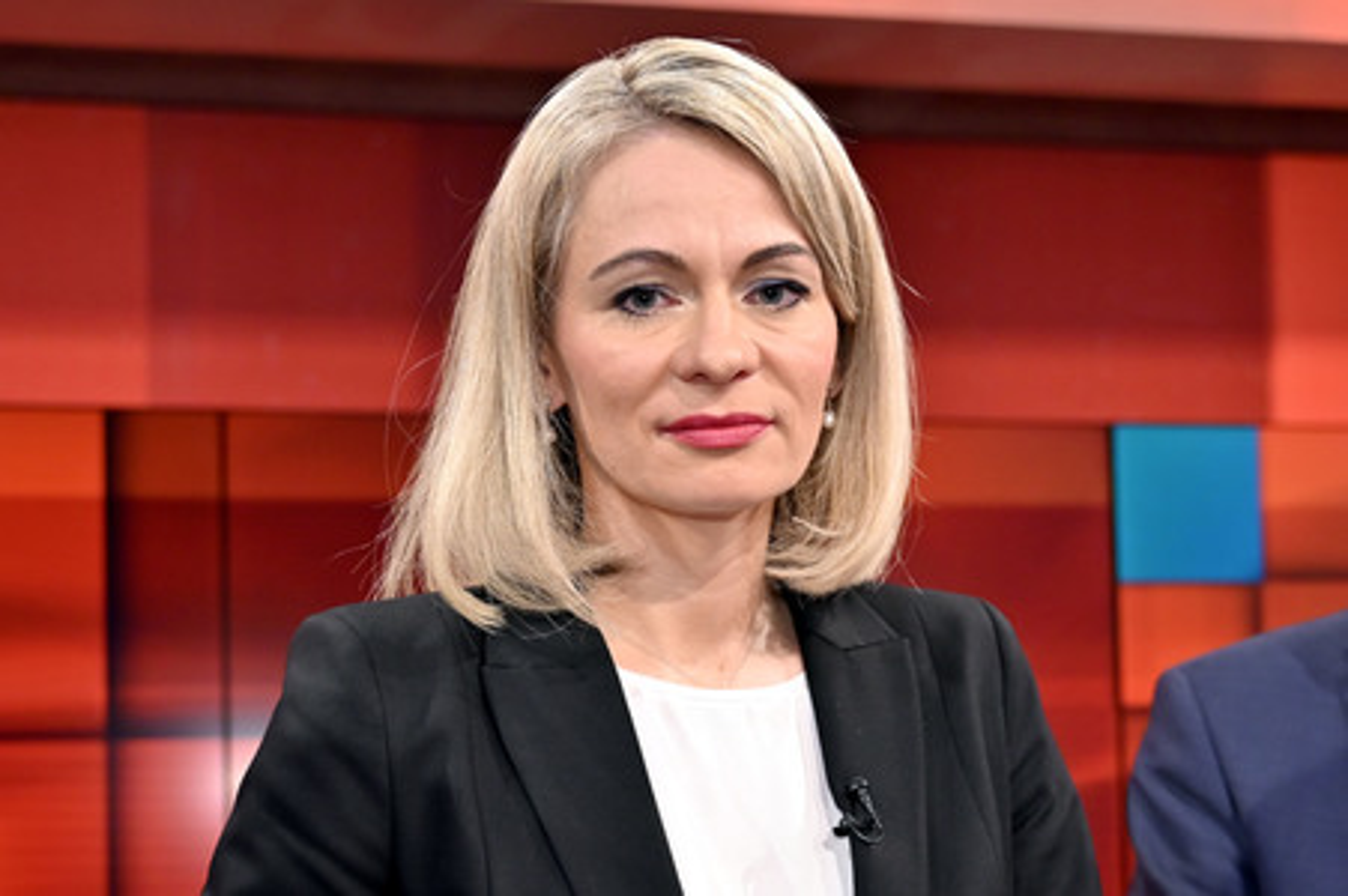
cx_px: 674
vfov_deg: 41.1
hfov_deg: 58.8
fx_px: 1197
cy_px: 448
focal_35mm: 32
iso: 1600
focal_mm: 32
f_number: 2.8
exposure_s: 1/200
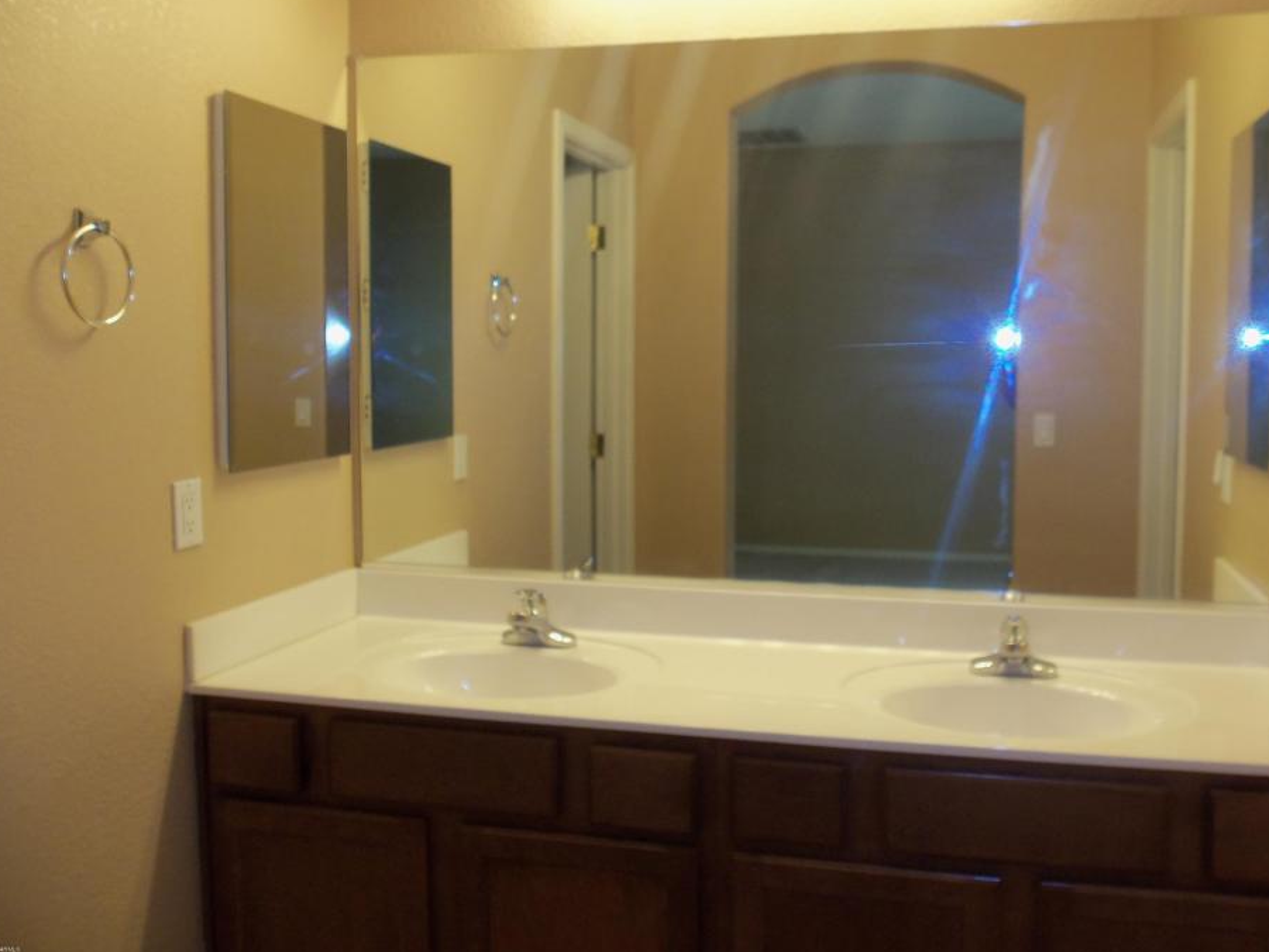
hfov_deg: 55.2
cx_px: 704
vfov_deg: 42.9
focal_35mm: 33
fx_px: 1210
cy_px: 441
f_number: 3.4
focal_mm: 5.2
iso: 100
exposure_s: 1/30
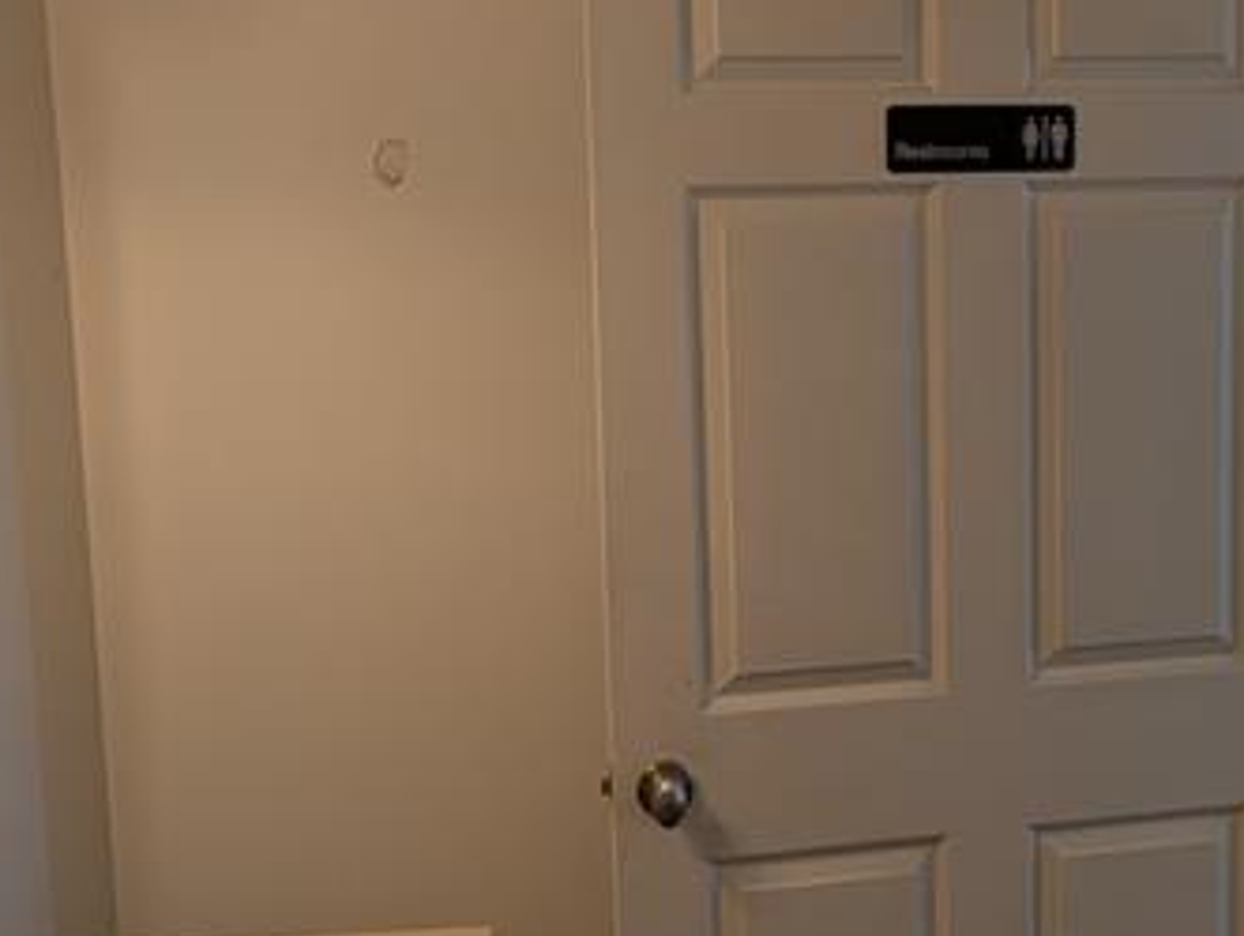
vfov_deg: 38.6
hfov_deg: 49.6
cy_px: 380
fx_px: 1331
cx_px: 774
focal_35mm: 37
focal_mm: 2.02
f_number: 1.7
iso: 44
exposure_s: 1/158
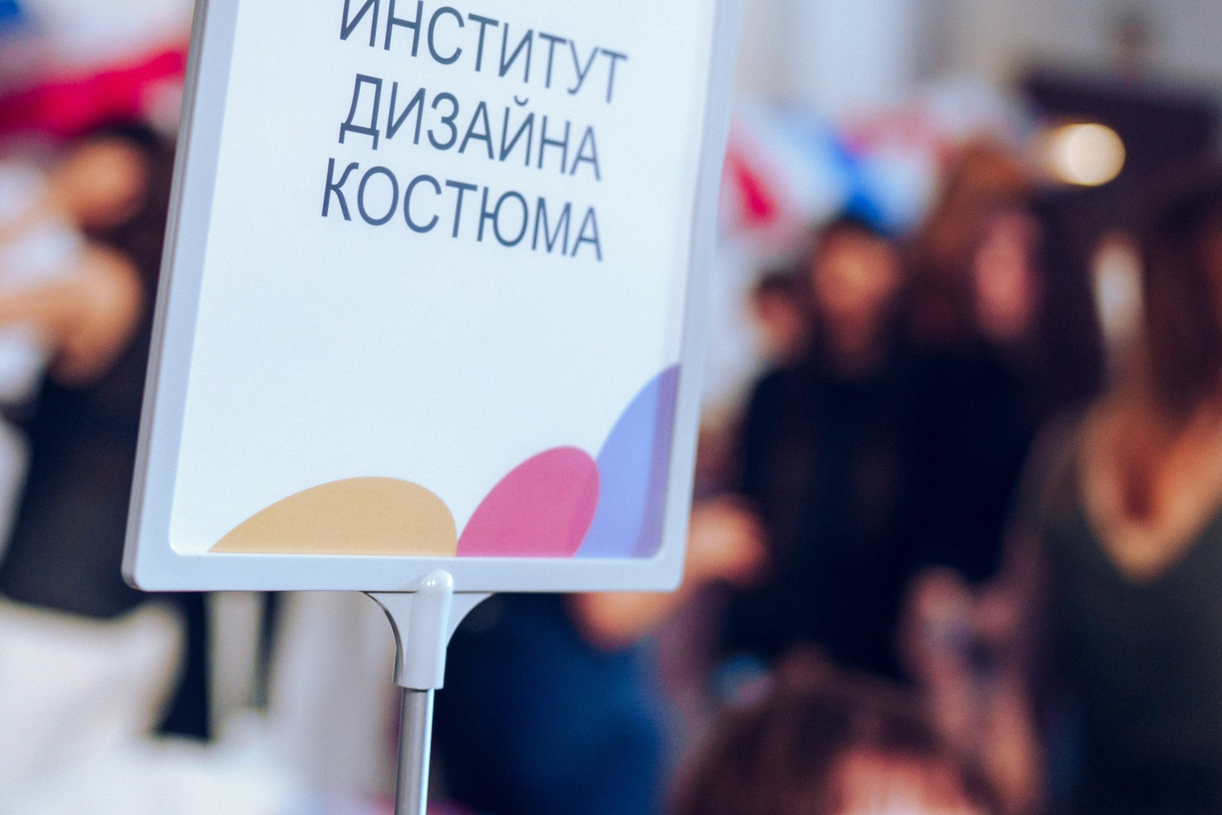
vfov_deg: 20.6
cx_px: 555
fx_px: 2206
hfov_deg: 30.9
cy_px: 143
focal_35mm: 65
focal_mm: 35
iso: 500
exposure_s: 1/250
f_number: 2
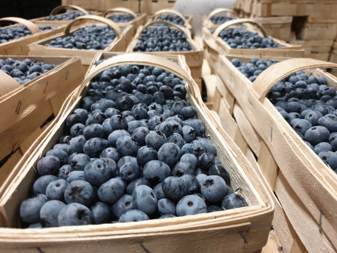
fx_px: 253
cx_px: 168
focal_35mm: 26
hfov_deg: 67.3
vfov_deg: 53.1
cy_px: 126
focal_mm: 4.3
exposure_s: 1/33
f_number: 1.5
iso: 320
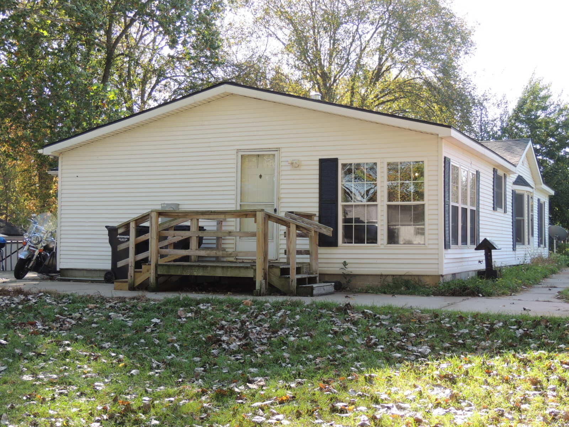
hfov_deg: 38.2
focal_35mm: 50
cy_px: 214
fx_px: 822
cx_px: 284
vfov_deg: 29.1
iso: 100
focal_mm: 8.9
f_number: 3.6
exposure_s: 1/125
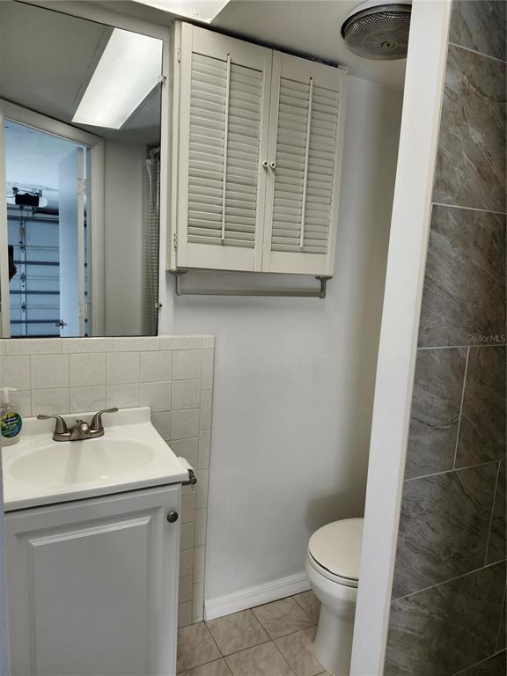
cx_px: 254
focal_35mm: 23
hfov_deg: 58.9
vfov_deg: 73.9
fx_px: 449
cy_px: 338
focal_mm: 5.54
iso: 80
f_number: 1.8
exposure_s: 1/120
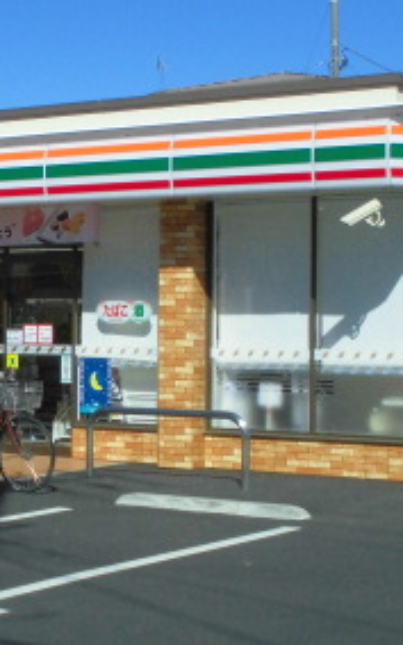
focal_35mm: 91
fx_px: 1598
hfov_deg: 14.1
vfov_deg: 22.8
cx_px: -2
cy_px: 372
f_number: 4.2
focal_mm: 6.9
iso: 100
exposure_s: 1/640
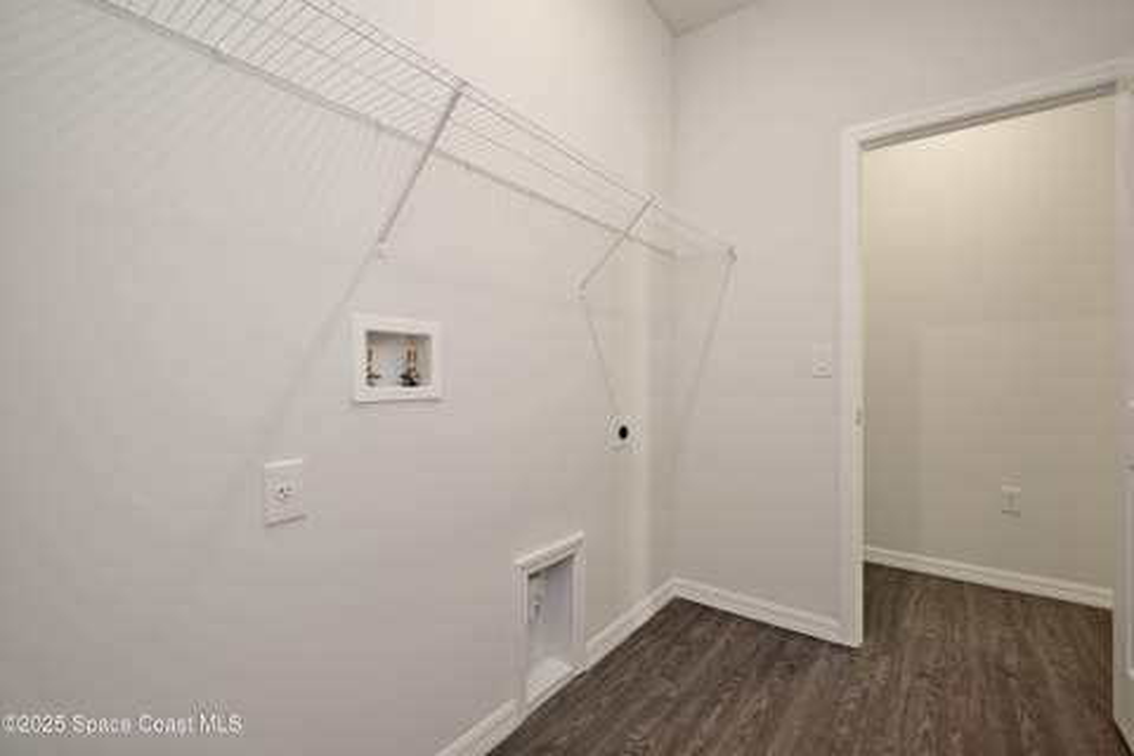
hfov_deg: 100.4
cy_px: 378
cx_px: 567
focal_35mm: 15
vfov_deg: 77.3
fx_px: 472
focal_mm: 10
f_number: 4
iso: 500
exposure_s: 1/60
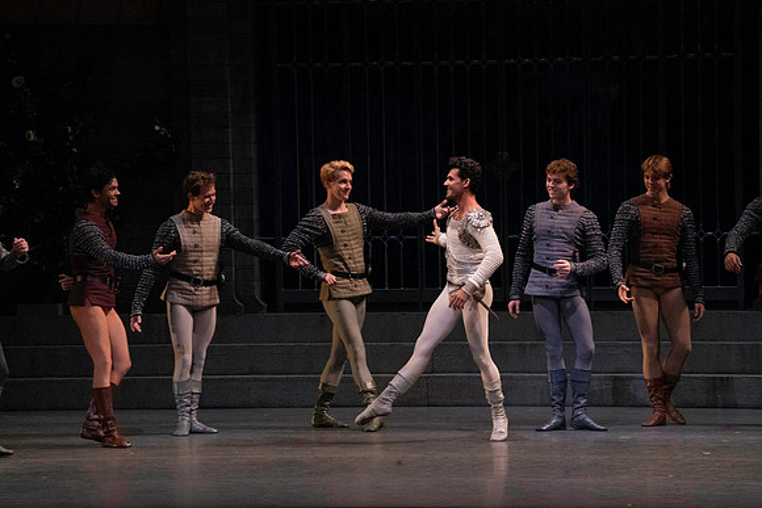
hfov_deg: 10.3
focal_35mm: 200
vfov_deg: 6.9
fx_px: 4234
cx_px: 381
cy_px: 254
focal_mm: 200
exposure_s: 1/400
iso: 16000
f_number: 13
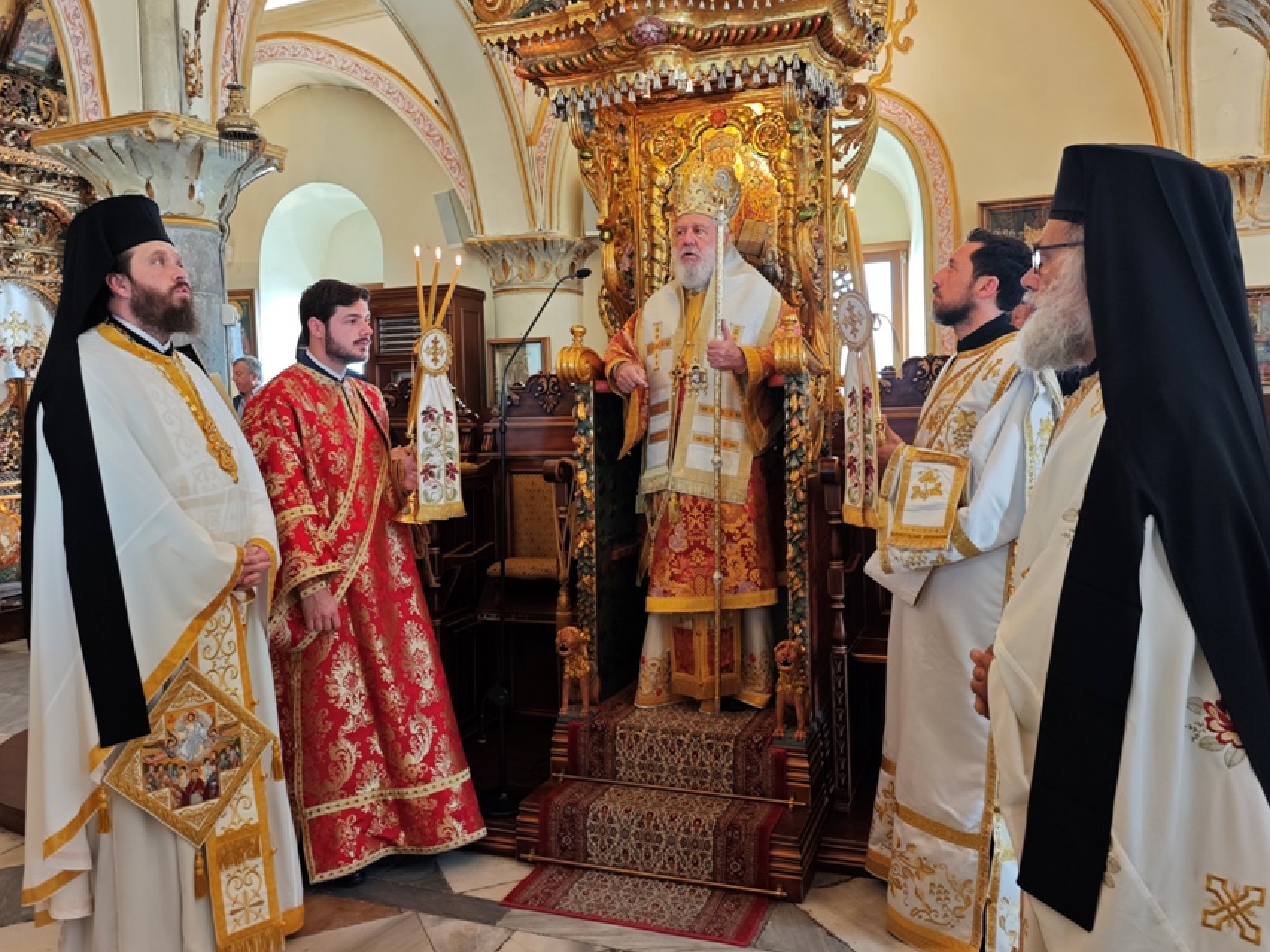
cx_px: 604
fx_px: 991
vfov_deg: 51.3
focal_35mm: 27
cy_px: 451
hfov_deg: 65.3
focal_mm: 8.72
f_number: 1.63
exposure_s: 1/38.4
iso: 250
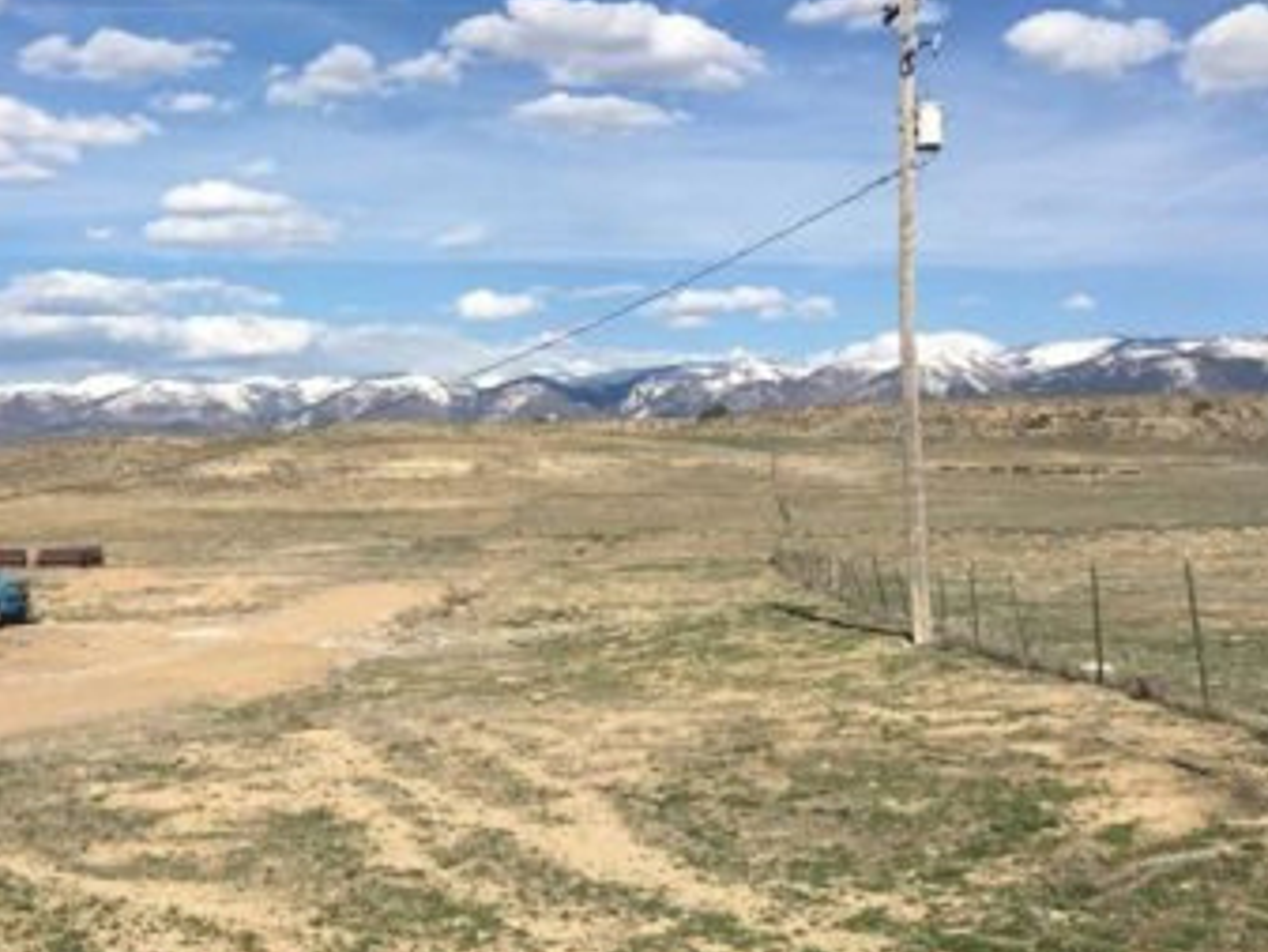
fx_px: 2015
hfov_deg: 34.2
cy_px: 467
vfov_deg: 26.6
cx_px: 327
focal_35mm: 55
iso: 25
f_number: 2.2
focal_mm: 4.15
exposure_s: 1/2564
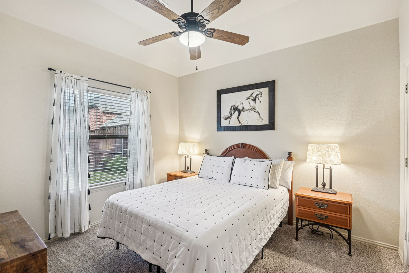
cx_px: 204
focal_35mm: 16
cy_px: 136
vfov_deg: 73.8
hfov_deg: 96.7
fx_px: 182
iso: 400
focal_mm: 16
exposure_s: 1/13
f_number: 8
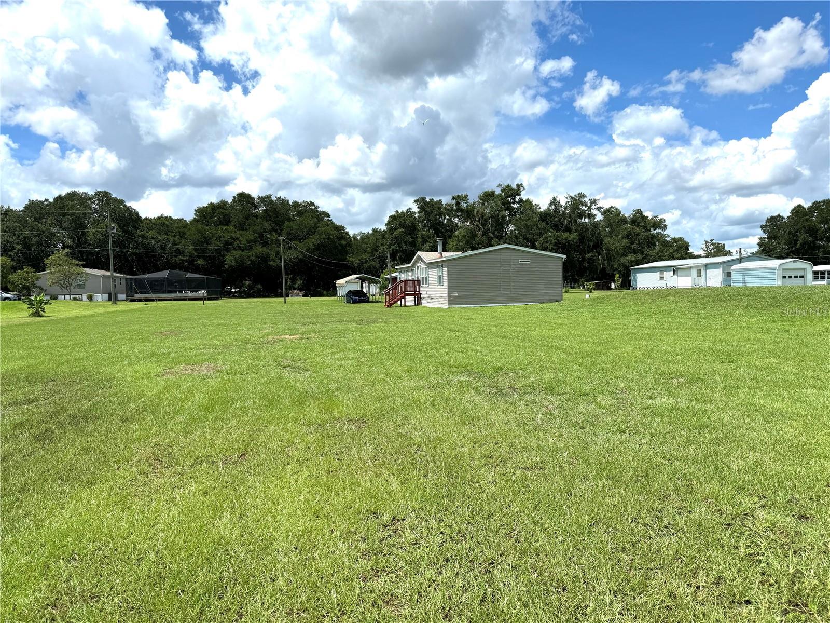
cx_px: 415
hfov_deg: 71.6
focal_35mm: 24
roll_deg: +0.7
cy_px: 312
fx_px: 575
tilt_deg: -3.2
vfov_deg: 56.8
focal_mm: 6.76
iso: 80
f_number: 1.78
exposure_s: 1/7937
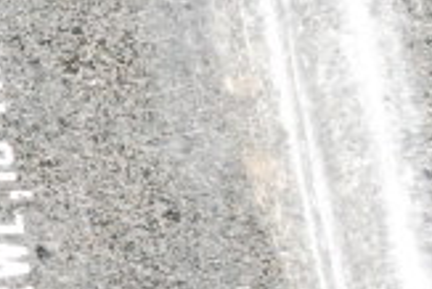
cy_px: -33
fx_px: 2714
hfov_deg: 8.5
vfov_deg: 6.1
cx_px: -509
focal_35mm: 226
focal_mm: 24
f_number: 4.2
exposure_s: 1/4000
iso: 1600
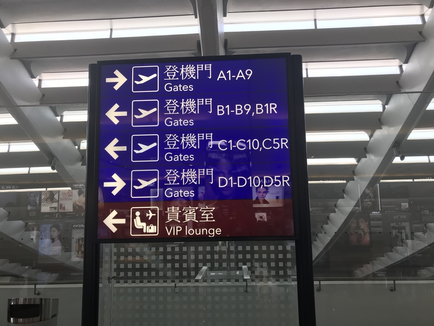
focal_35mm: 28
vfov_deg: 49.7
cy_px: 163
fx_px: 351
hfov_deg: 63.4
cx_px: 217
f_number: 1.8
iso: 25
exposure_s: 1/120
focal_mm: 3.99
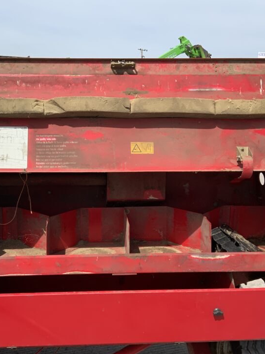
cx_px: 112
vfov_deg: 45.8
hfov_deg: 35.1
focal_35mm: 41
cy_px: 178
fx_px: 418
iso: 16
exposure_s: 1/1675
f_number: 1.8
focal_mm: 3
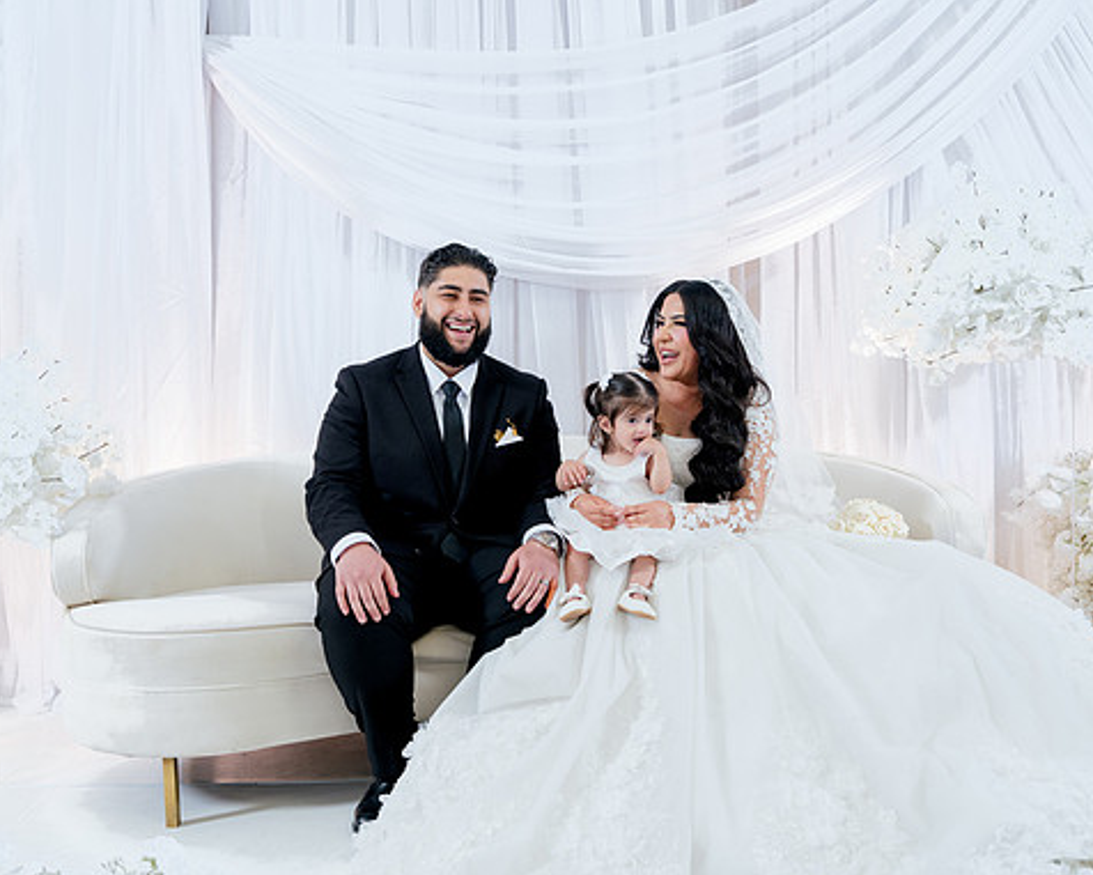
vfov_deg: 45.8
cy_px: 442
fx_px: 1035
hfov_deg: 55.6
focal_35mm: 32
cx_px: 592
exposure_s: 1/160
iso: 800
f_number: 2.8
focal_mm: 28
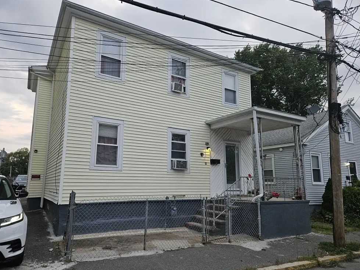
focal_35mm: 24
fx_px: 250
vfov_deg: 56.8
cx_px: 177
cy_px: 139
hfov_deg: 71.6
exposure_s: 1/180
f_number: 1.8
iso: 80
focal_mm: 5.4
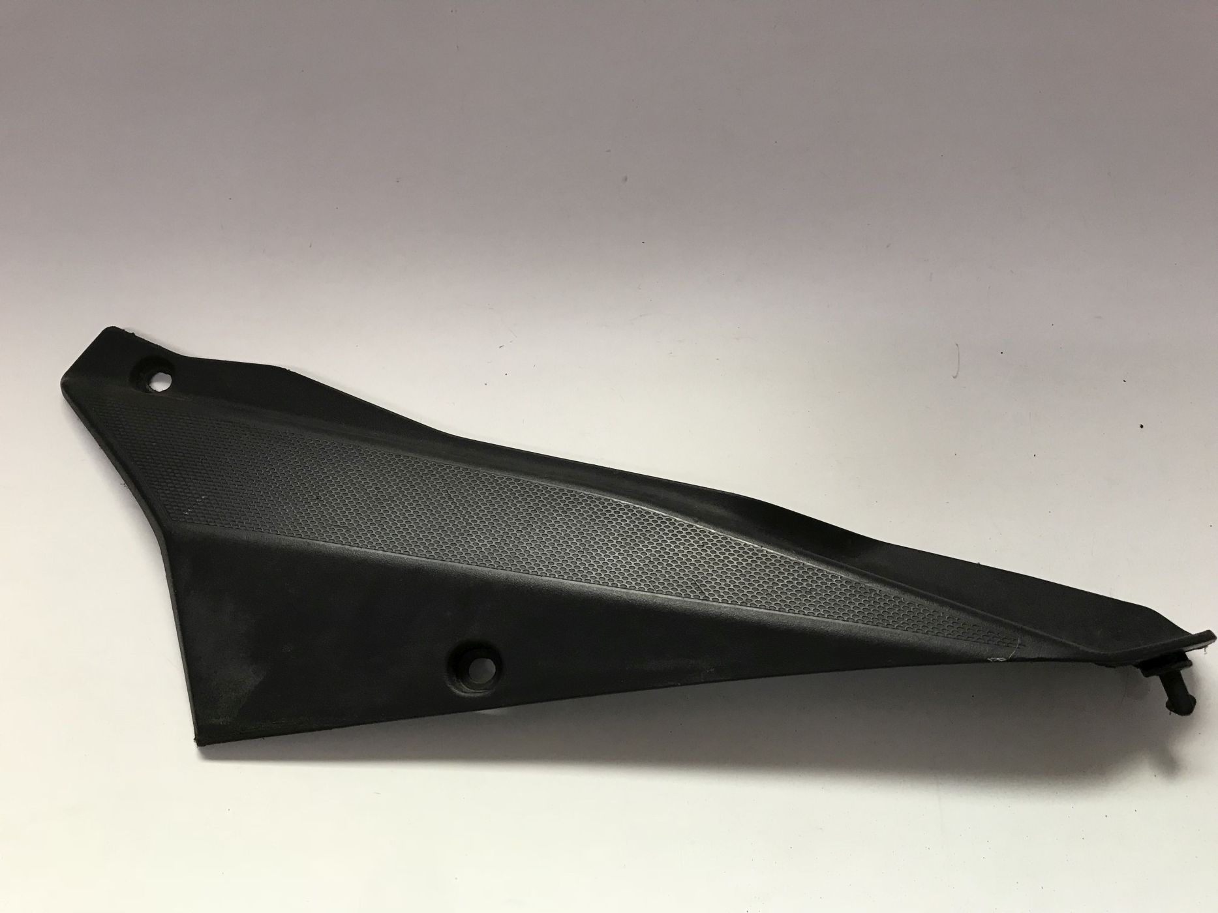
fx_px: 985
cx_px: 609
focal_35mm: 28
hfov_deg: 63.4
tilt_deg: -63.4
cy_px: 456
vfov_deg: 49.7
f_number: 1.8
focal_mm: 3.99
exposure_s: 1/33
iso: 25
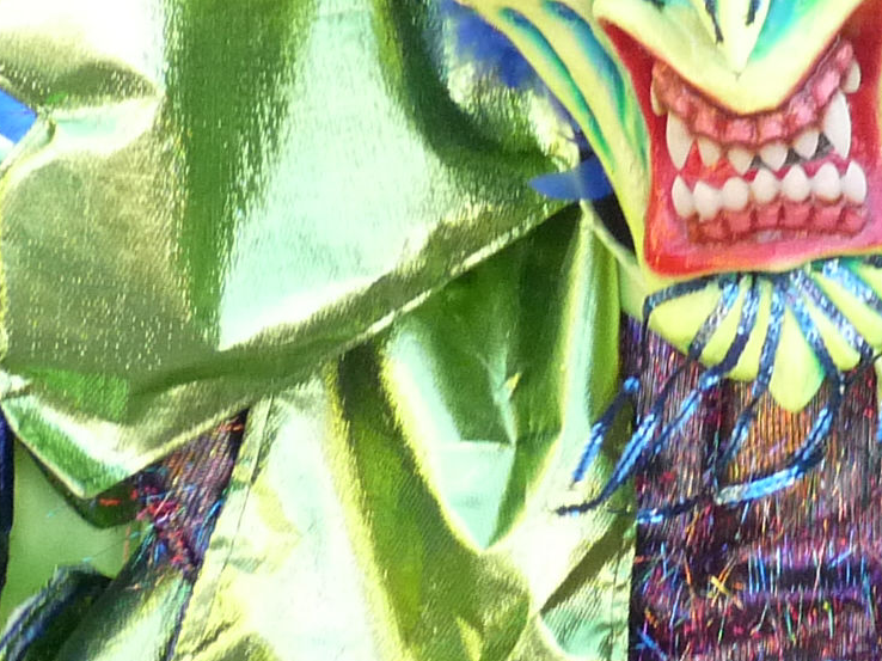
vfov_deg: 12.3
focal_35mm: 118
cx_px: 814
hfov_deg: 16.4
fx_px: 3006
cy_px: -96
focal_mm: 4.8
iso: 320
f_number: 2.8
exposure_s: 1/250
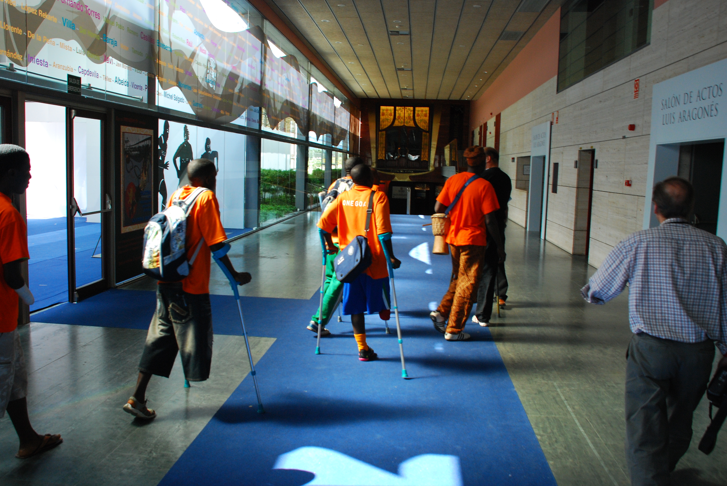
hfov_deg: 58.6
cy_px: 228
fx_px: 647
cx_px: 344
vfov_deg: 41.2
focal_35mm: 32
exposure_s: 1/100
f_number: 5
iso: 400
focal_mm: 20
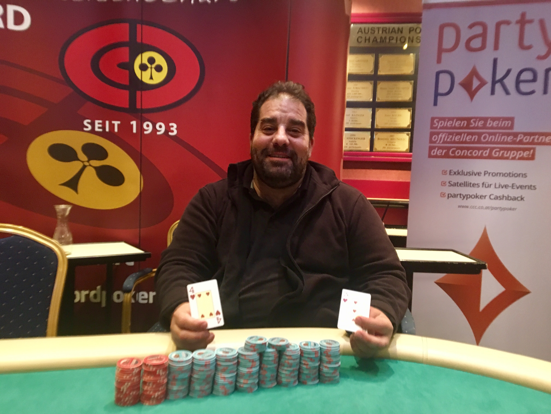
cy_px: 207
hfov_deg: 61.7
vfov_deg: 48.2
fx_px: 462
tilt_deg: -4.4
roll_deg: -1.6
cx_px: 276
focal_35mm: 29
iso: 400
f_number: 2.2
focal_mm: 4.15
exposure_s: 1/17
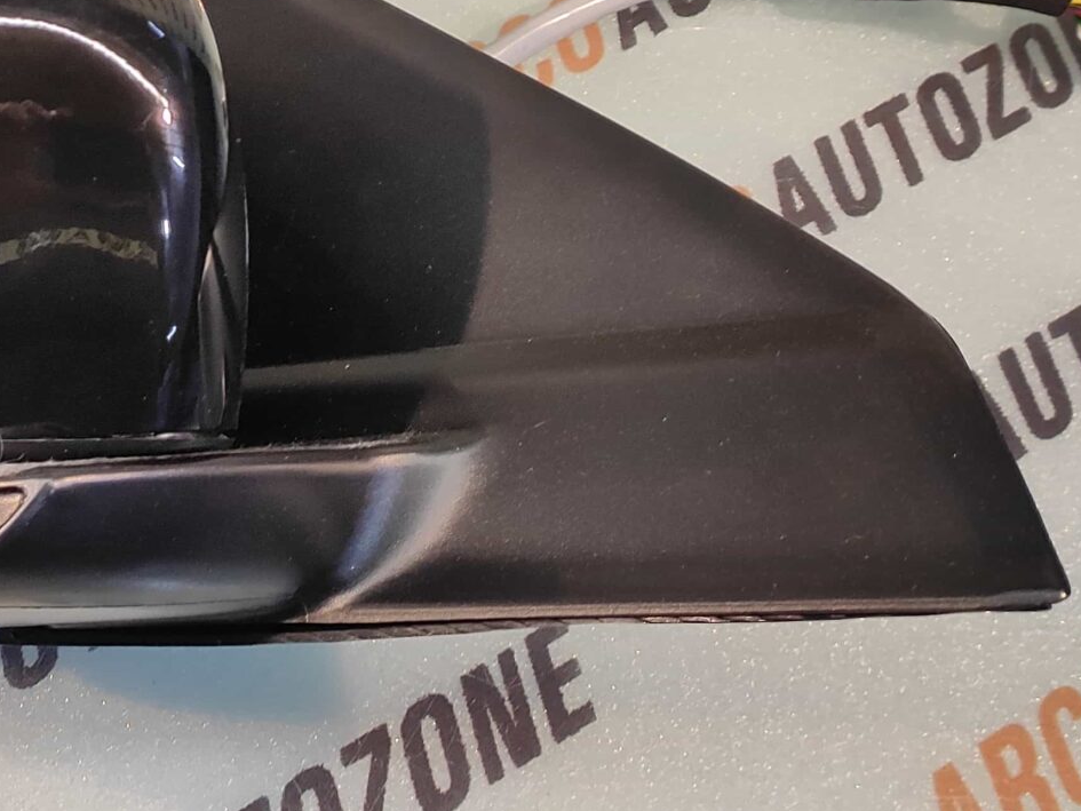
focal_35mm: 46
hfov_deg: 36.6
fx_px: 1437
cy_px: 127
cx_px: -25
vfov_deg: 30.5
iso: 139
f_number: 1.79
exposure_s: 1/33
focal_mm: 4.74
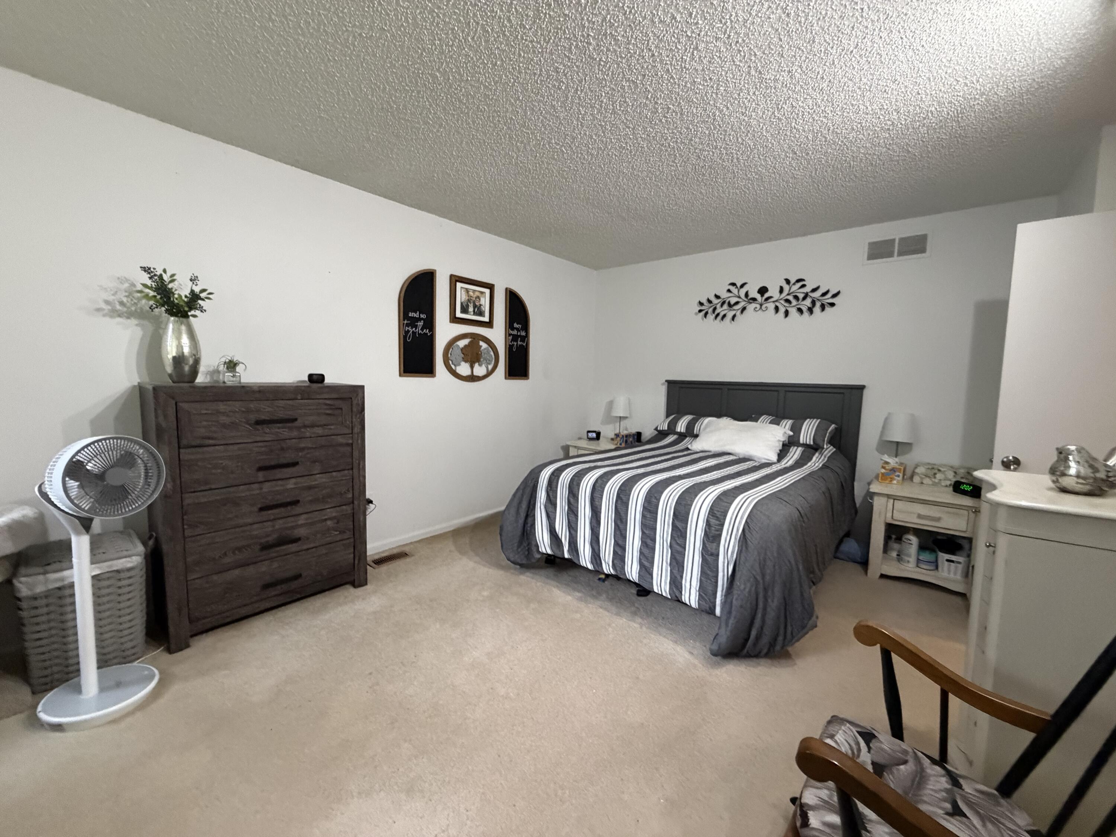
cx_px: 558
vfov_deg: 85.7
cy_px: 418
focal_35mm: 14
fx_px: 451
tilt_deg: -4.1
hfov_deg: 102.1
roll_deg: -1.4
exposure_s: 1/60
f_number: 2.2
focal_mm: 2.22
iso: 640
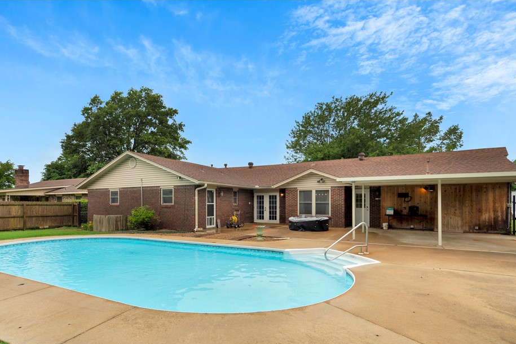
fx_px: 272
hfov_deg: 86.7
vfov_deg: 64.1
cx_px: 234
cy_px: 203
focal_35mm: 19
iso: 100
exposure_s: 1/125
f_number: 7.1
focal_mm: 16
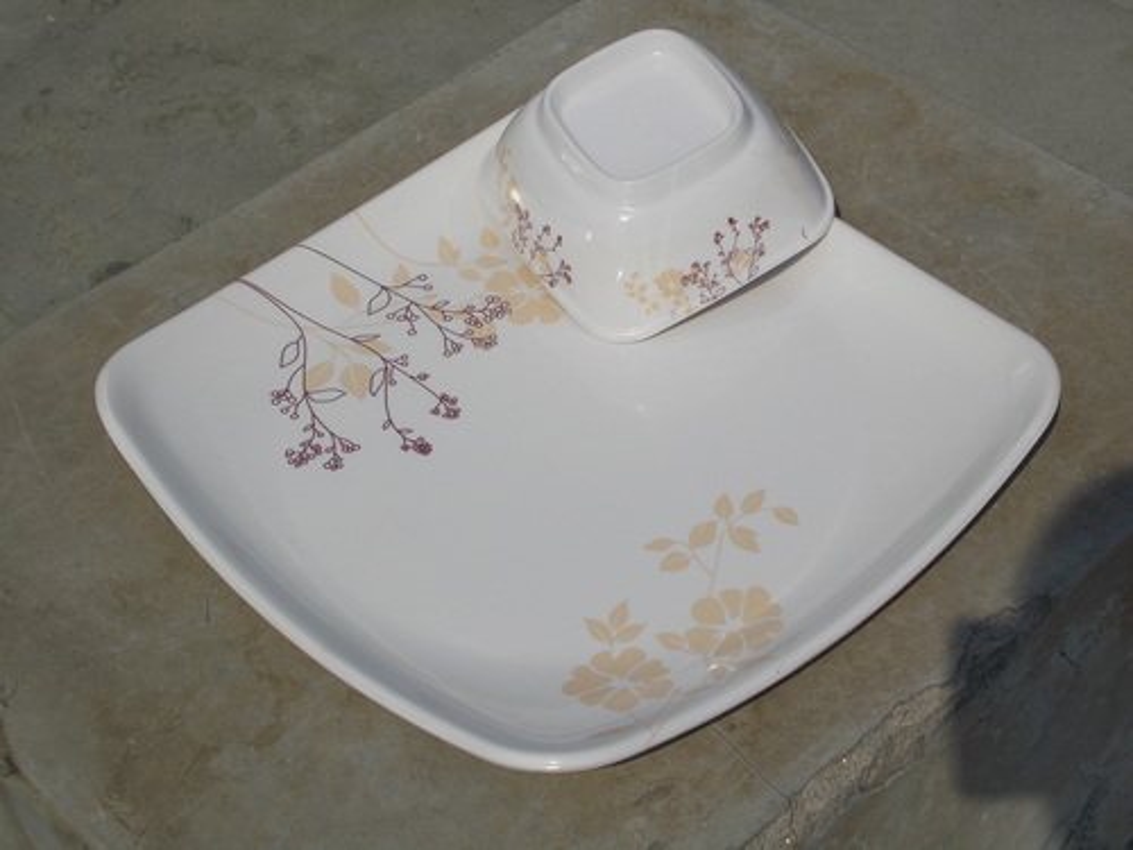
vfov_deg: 19.4
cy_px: 425
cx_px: 566
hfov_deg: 25.7
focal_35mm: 76
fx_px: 2488
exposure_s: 1/250
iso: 80
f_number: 14.5
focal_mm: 13.5
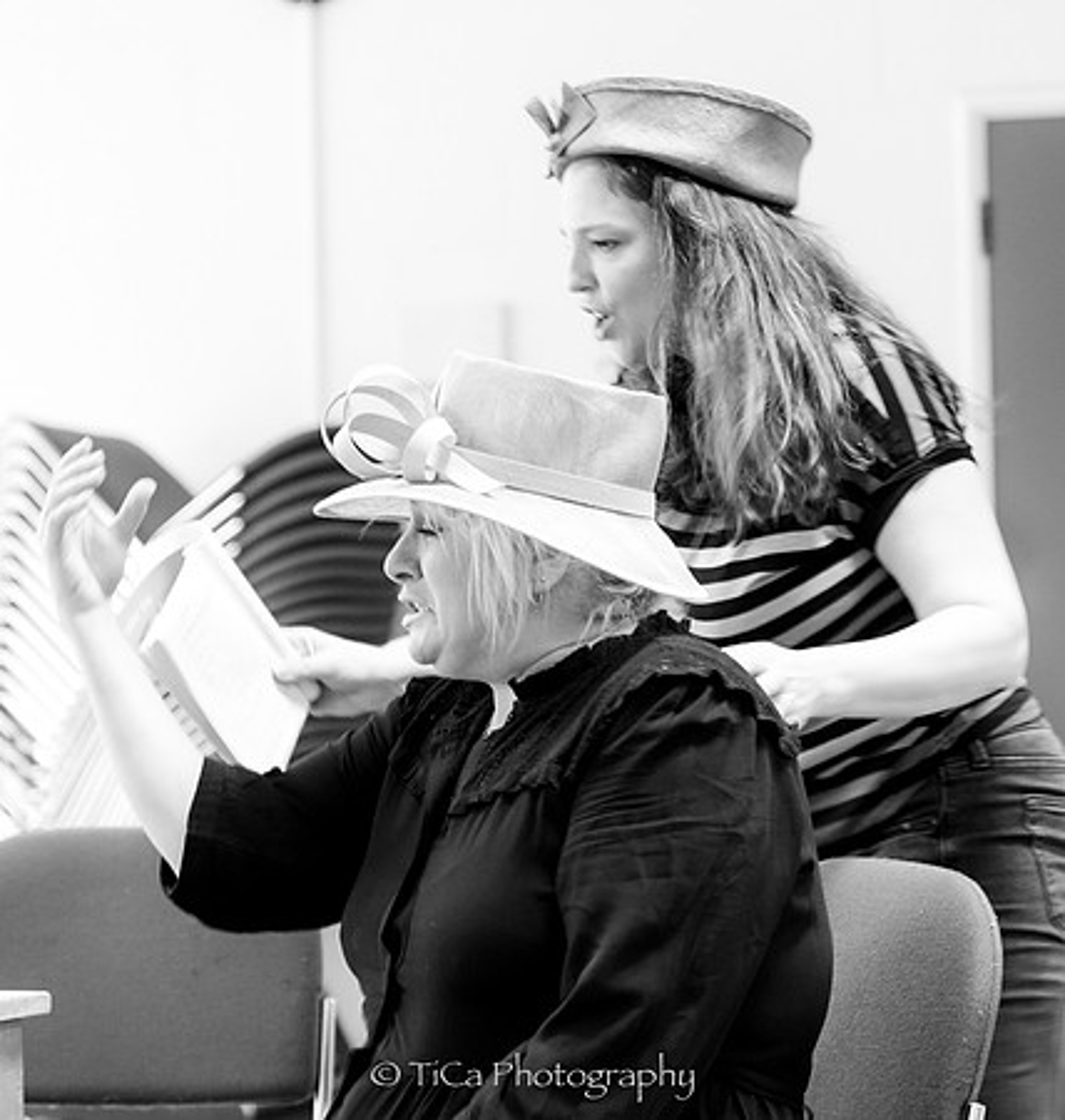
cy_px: 448
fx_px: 4162
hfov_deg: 14.5
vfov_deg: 15.3
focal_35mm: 117
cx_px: 735
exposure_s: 1/50
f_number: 2.8
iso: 1000
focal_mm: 70
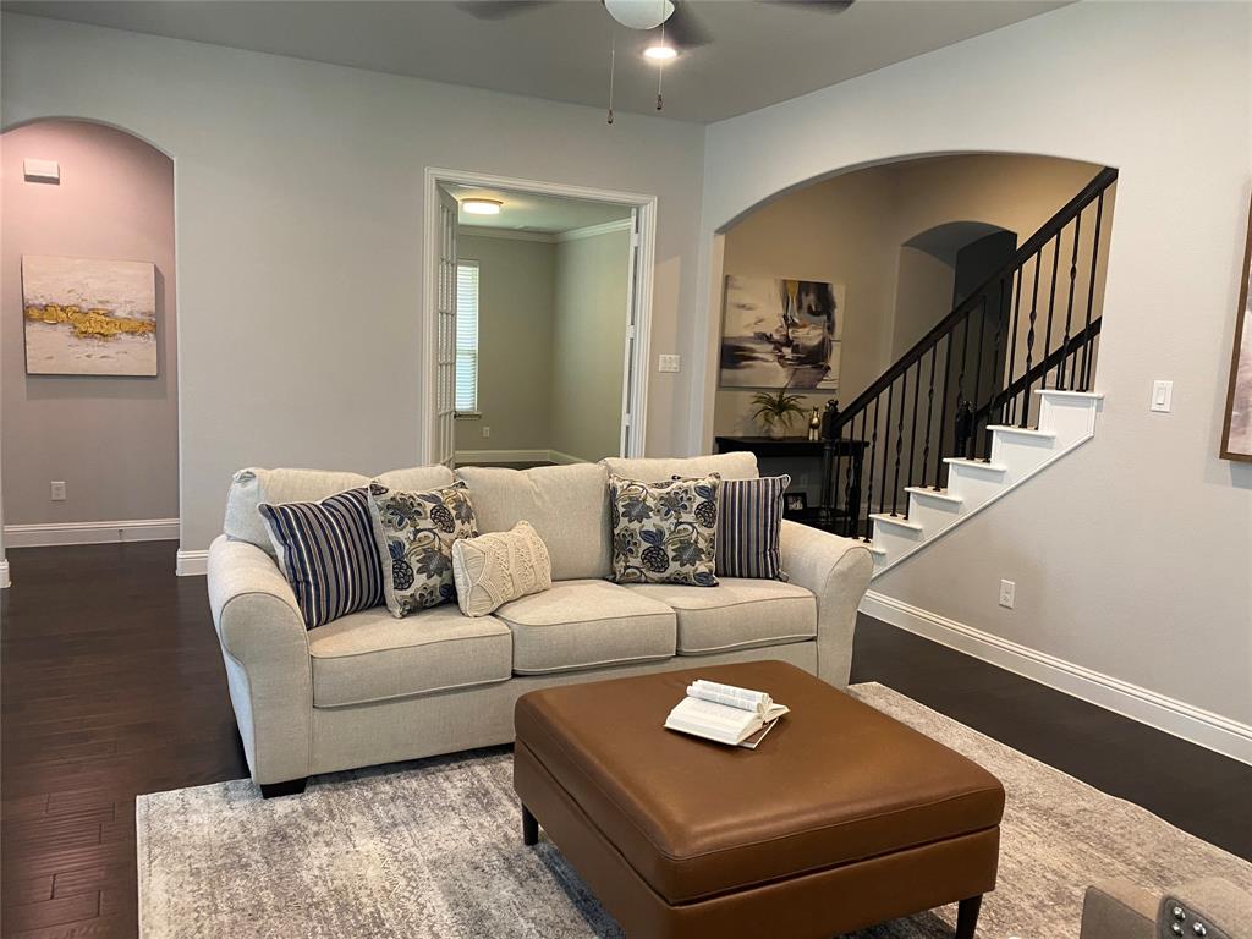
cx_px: 626
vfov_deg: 53.1
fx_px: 940
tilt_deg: -7.2
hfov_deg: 67.3
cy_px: 470
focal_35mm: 26
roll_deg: -2.2
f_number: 1.8
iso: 200
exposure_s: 1/60
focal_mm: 4.25
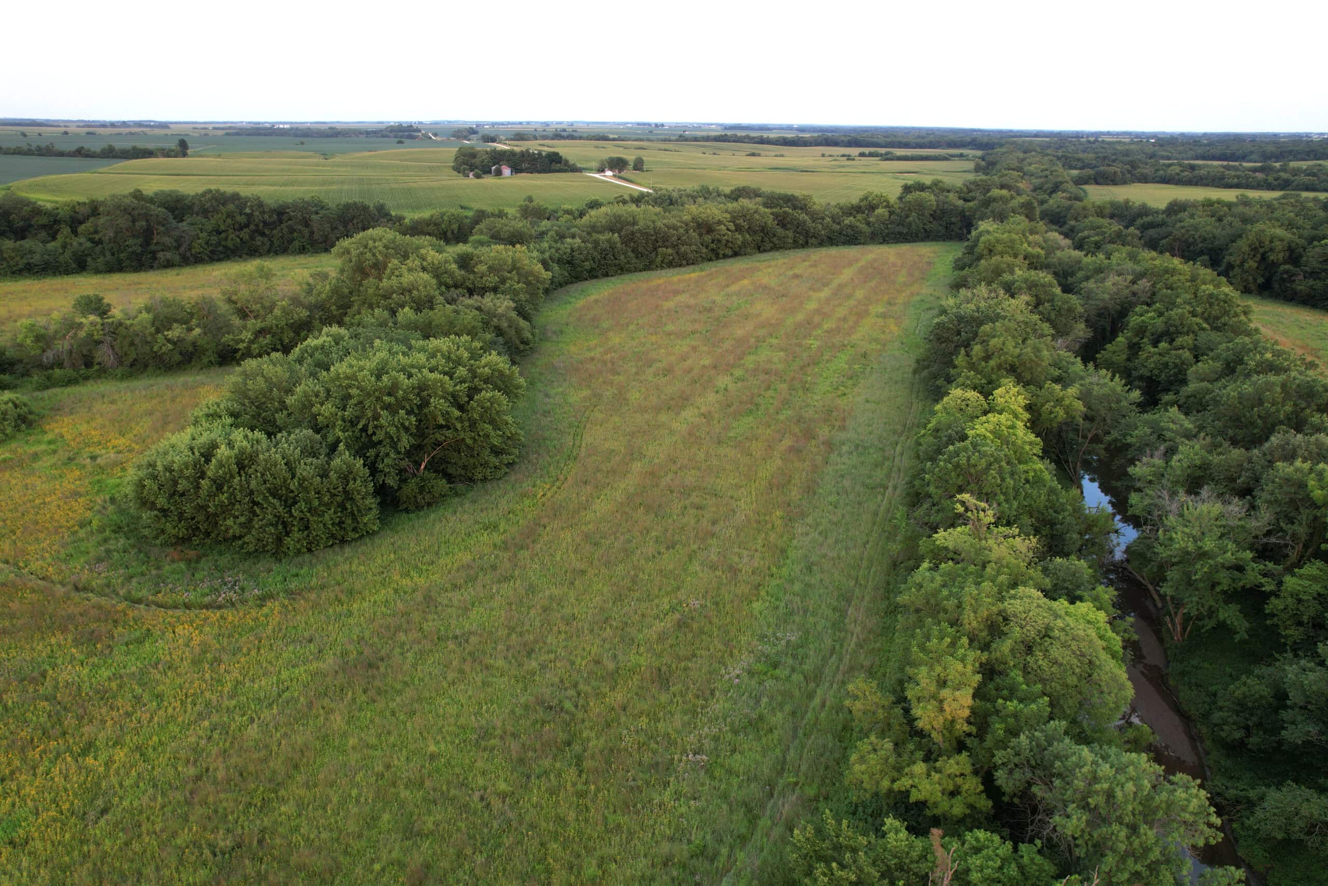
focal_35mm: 22
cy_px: 443
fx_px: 812
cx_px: 664
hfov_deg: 78.6
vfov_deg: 57.2
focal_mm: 8.4
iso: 100
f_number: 2.8
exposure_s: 1/60
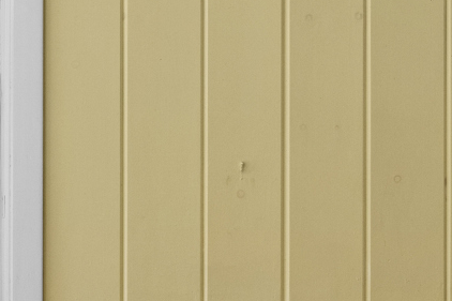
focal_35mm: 83
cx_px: -67
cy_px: 277
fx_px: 1042
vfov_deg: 16.2
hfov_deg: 22.8
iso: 320
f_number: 9
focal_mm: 14
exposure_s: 1/20
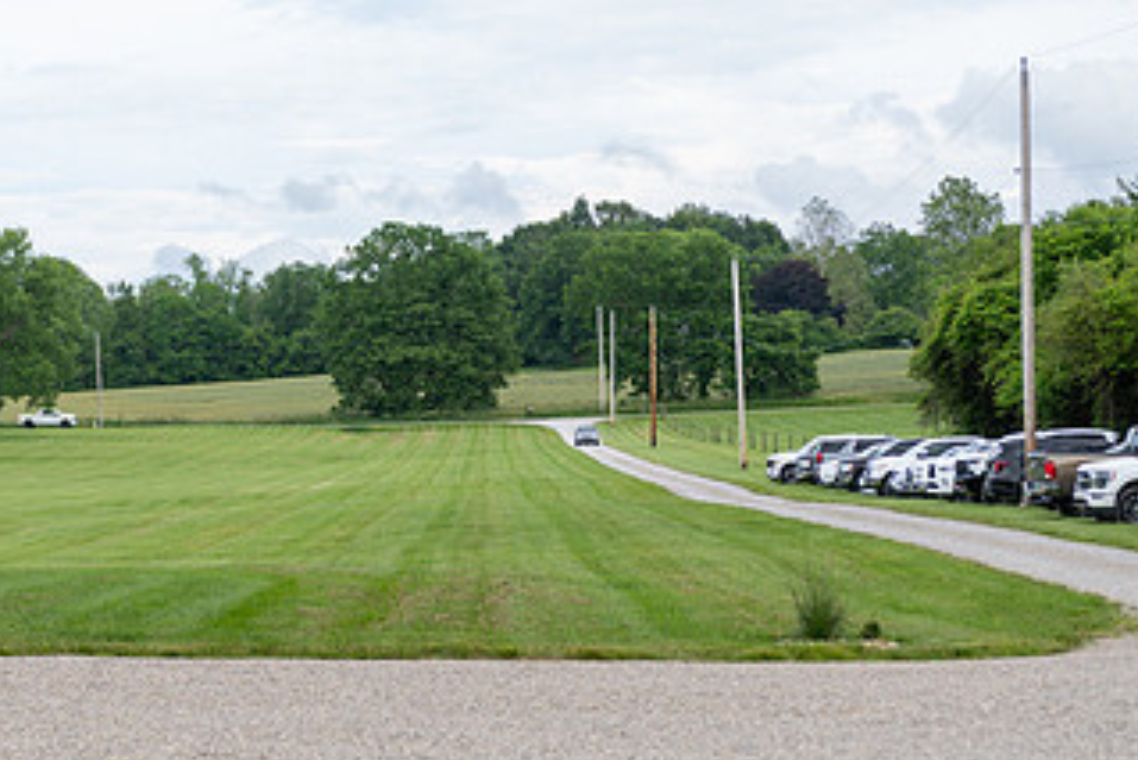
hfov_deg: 20.4
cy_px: 419
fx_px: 3162
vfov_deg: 13.7
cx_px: 485
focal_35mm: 100
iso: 100
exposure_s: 1/320
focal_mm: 55
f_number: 3.5
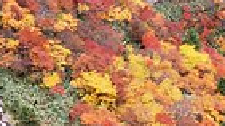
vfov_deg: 7.2
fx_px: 983
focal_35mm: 165
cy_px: -67
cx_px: 131
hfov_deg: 13.1
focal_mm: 29
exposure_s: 1/30
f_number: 7.1
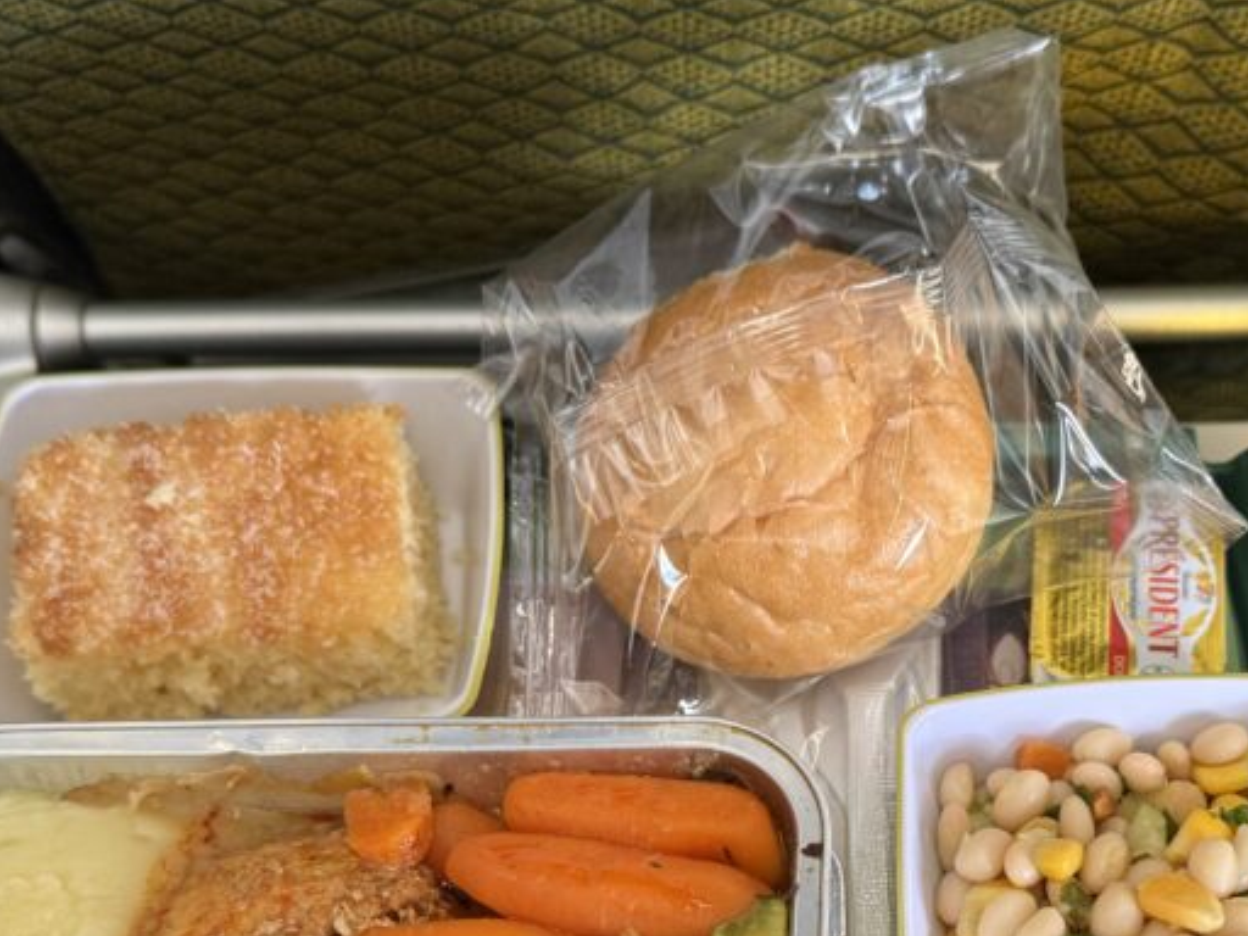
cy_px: 753
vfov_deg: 29.6
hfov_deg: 39.3
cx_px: 809
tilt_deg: -56.2
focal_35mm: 48
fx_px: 1731
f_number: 1.78
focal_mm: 6.76
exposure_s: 1/54
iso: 200
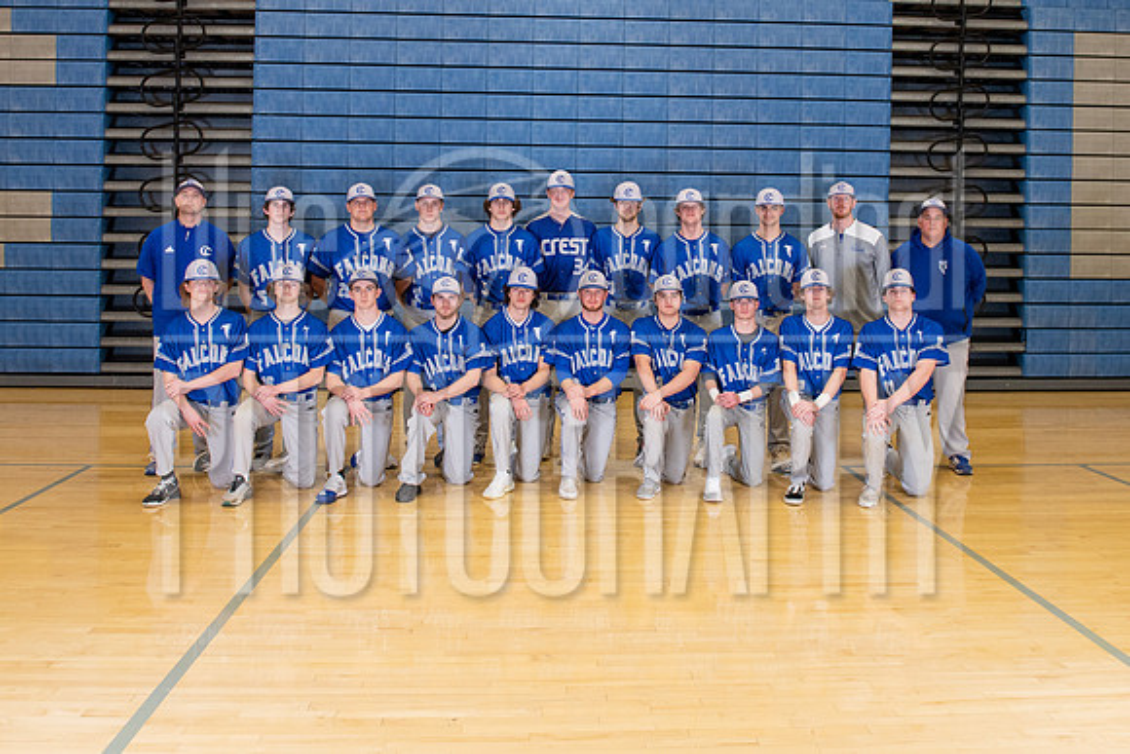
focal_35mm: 35
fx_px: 1086
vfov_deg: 37.8
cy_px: 246
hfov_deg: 54.9
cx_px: 592
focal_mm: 24
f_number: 4
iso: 1250
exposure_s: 1/250
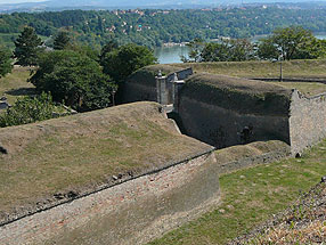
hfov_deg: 34.7
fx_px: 518
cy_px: 138
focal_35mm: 55
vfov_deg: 26.6
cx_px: 202
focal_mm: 5.2
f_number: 5
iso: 80
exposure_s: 1/400
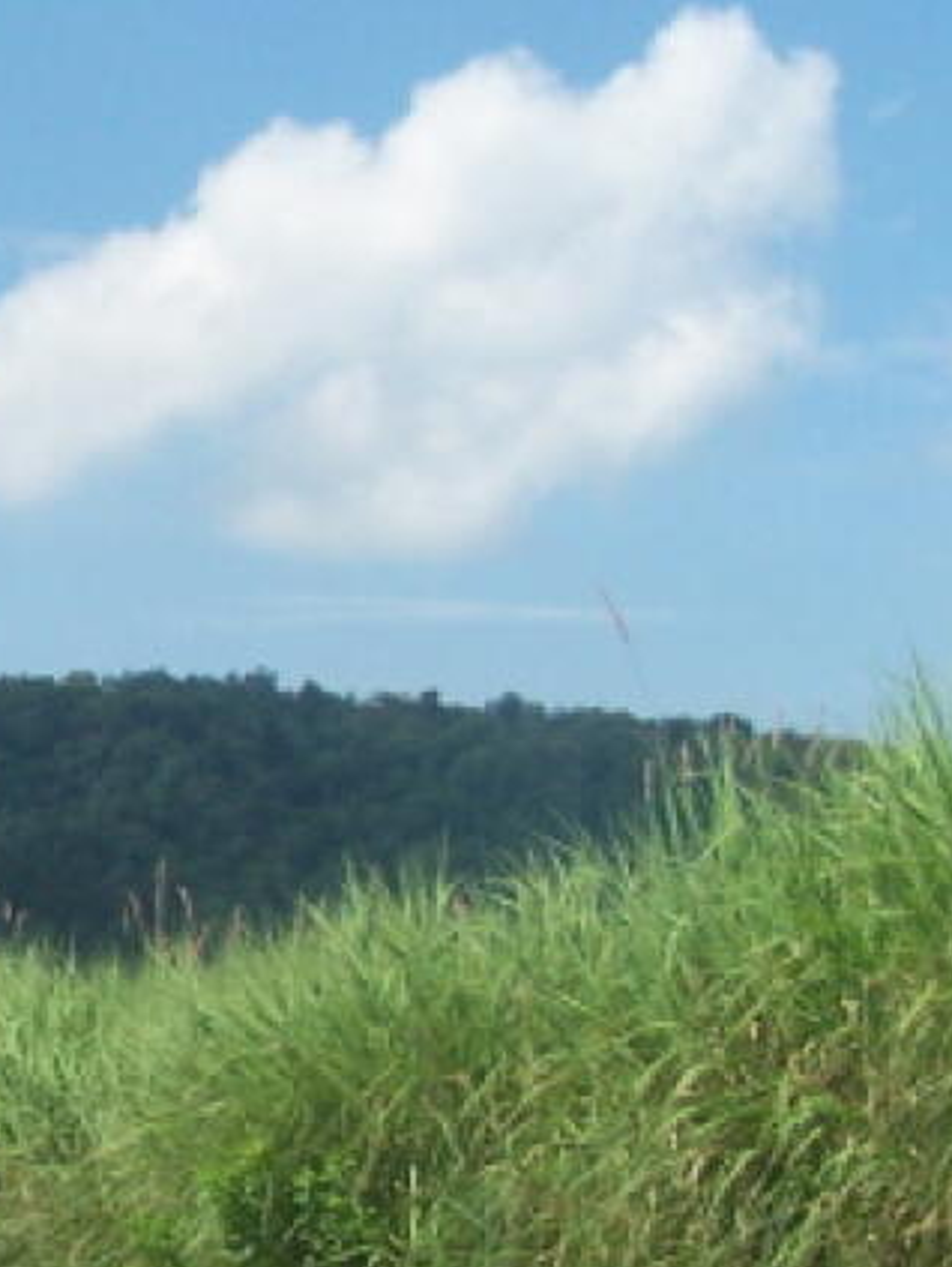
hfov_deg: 11.0
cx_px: -521
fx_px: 4723
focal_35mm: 129
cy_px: 1011
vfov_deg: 15.2
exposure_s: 1/800
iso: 80
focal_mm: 6.7
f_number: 4
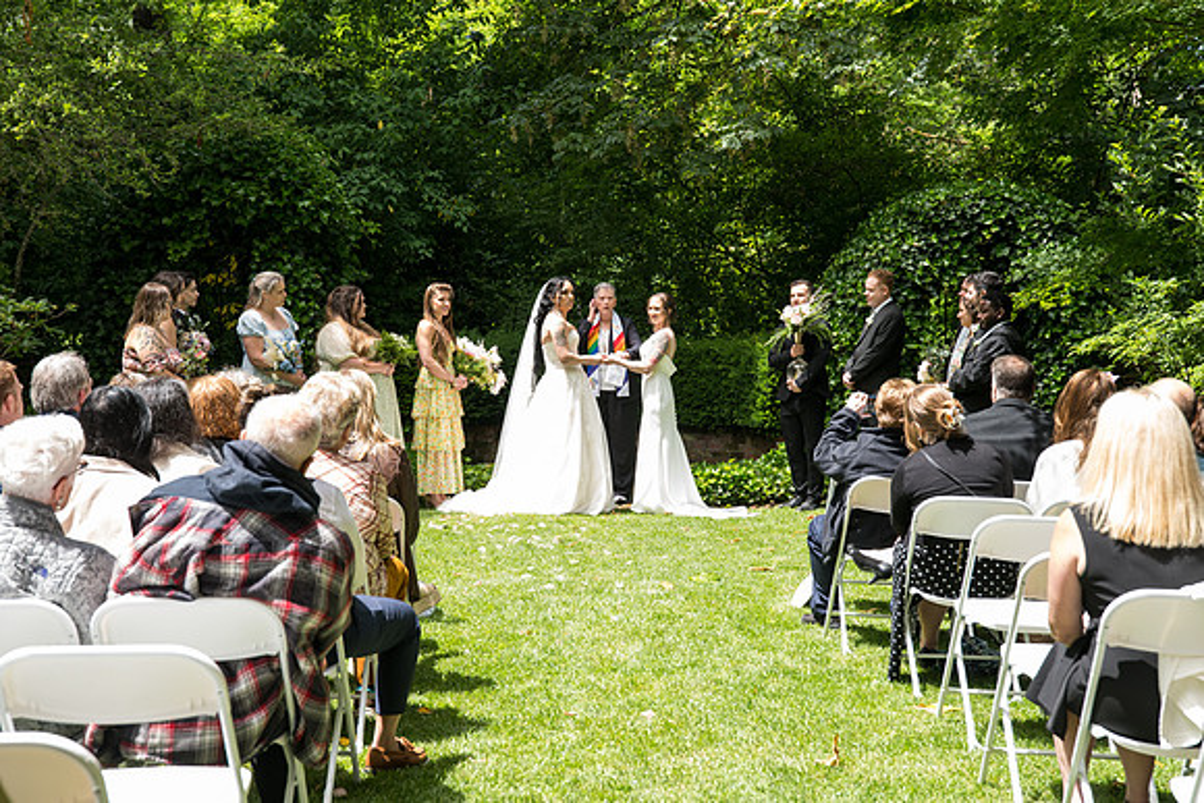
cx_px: 602
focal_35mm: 58
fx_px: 1940
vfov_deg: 23.4
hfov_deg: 34.5
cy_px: 402
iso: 500
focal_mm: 58
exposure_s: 1/400
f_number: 5
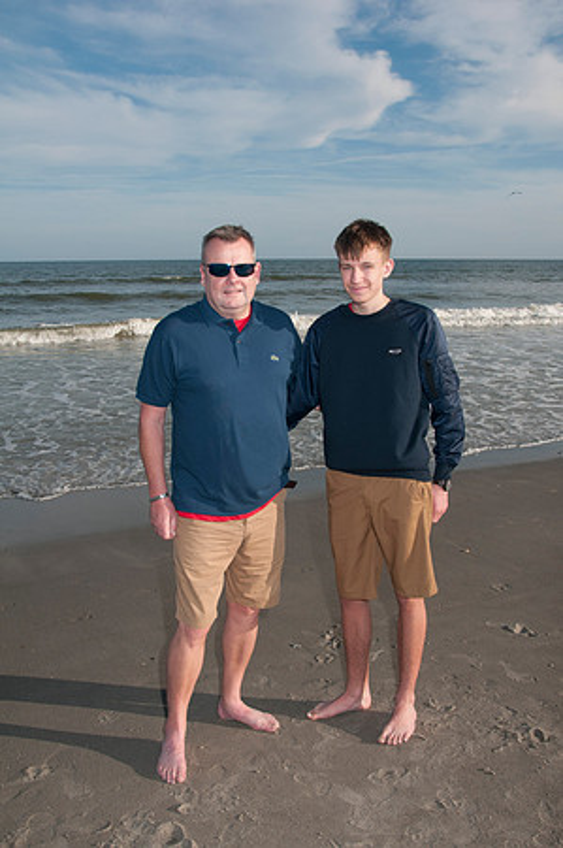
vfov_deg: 57.3
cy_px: 424
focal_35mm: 33
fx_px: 776
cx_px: 282
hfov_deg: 39.9
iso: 100
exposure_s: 1/250
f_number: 11
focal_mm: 22
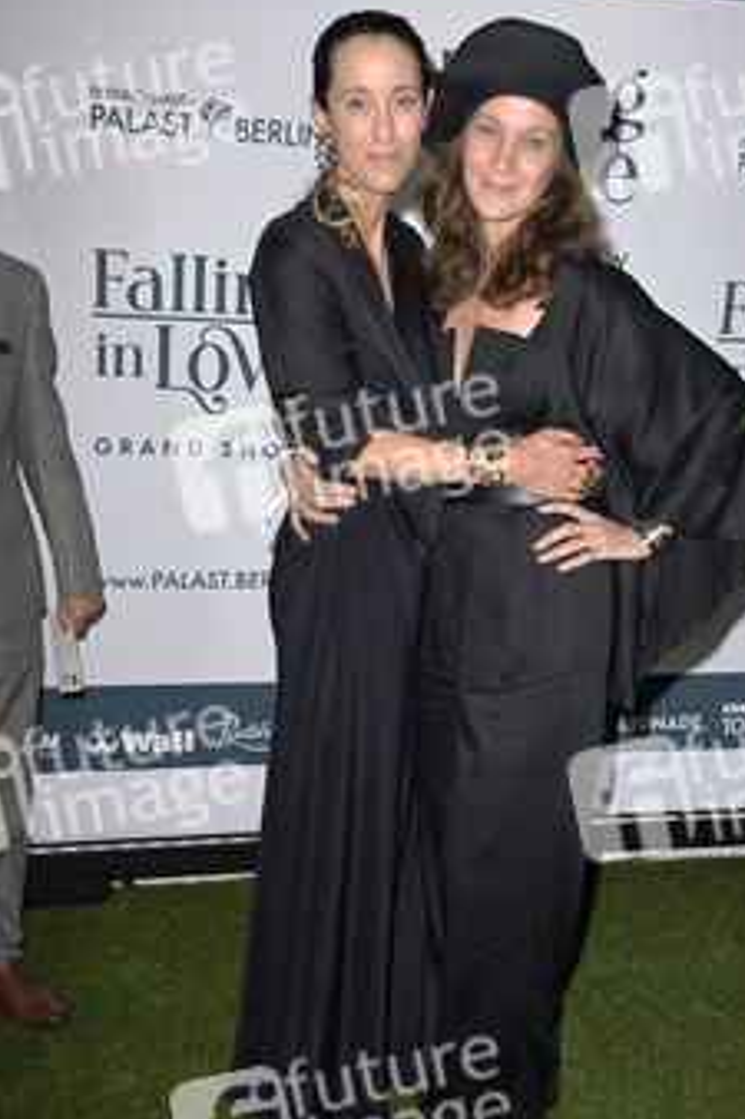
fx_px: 1616
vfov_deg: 38.2
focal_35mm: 52
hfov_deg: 25.9
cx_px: 437
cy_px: 619
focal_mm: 44
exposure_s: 1/250
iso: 640
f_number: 6.3
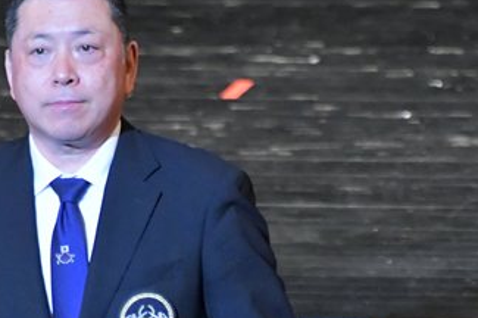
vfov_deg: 1.3
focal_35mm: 1073
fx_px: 14232
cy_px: 246
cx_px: 136
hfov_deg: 1.9
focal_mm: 300
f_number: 5.6
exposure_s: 1/400
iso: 10000
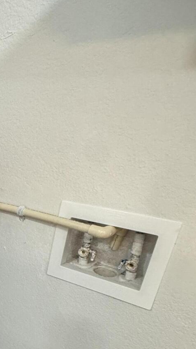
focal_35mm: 36
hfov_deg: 24.8
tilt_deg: -22.2
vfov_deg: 53.1
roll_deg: +0.9
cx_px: -103
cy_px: 256
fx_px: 332
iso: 200
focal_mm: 2.22
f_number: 2.2
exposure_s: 1/60
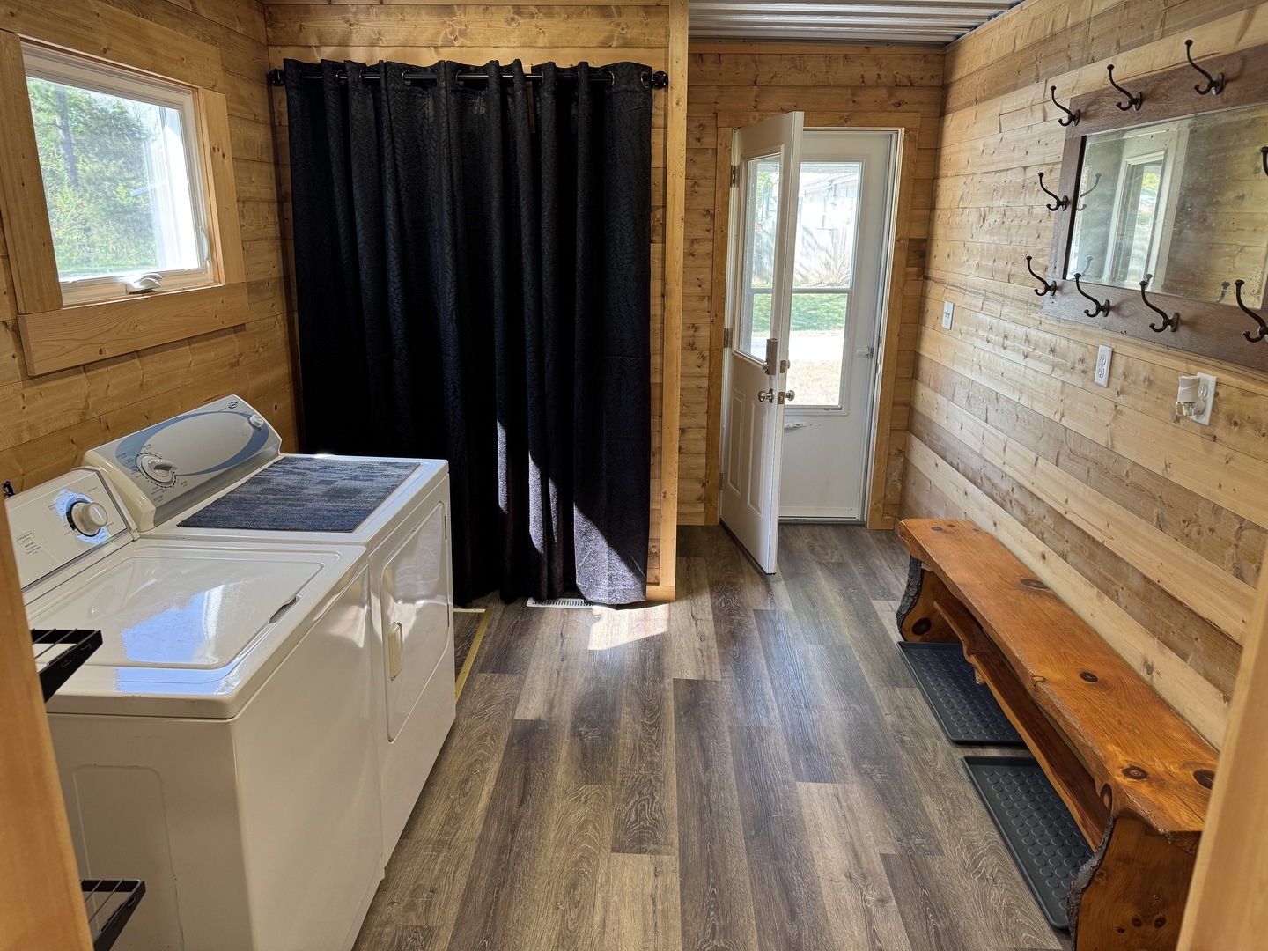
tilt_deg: -17.0
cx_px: 634
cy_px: 476
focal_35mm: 24
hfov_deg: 71.6
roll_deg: -0.2
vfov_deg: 56.8
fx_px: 879
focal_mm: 6.76
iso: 160
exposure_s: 1/120
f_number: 1.78
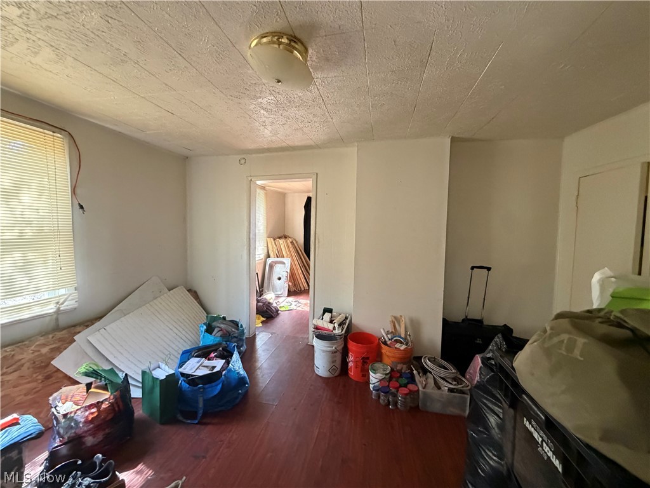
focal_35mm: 14
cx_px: 325
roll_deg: -1.1
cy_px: 244
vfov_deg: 85.7
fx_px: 263
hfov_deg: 102.1
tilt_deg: -5.3
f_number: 2.2
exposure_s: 1/60
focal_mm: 2.22
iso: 640
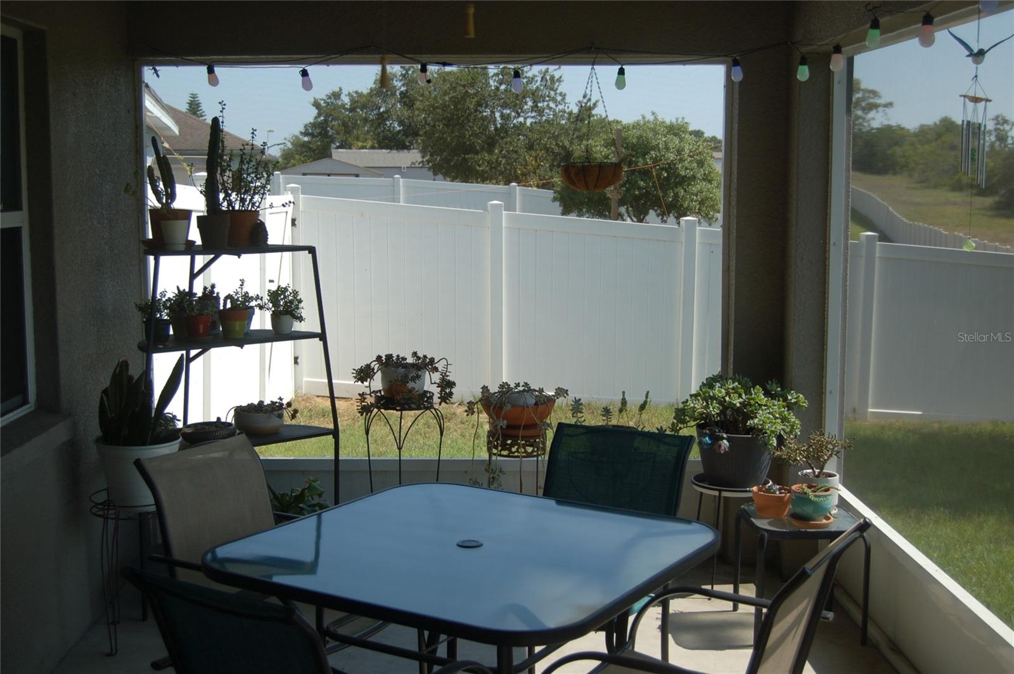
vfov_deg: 23.7
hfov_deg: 35.1
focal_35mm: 57
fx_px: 1604
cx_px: 507
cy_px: 337
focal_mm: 38
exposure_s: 1/640
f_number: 5
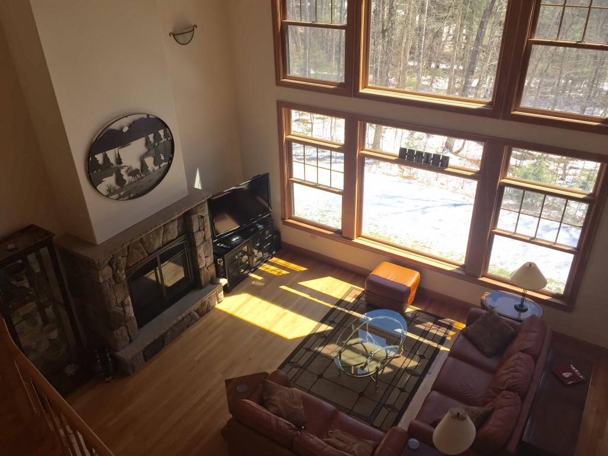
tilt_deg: -31.0
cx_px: 304
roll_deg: +1.5
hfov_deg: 61.7
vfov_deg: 48.2
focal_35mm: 29
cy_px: 228
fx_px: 509
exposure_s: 1/618
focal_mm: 4.15
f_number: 2.2
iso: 32
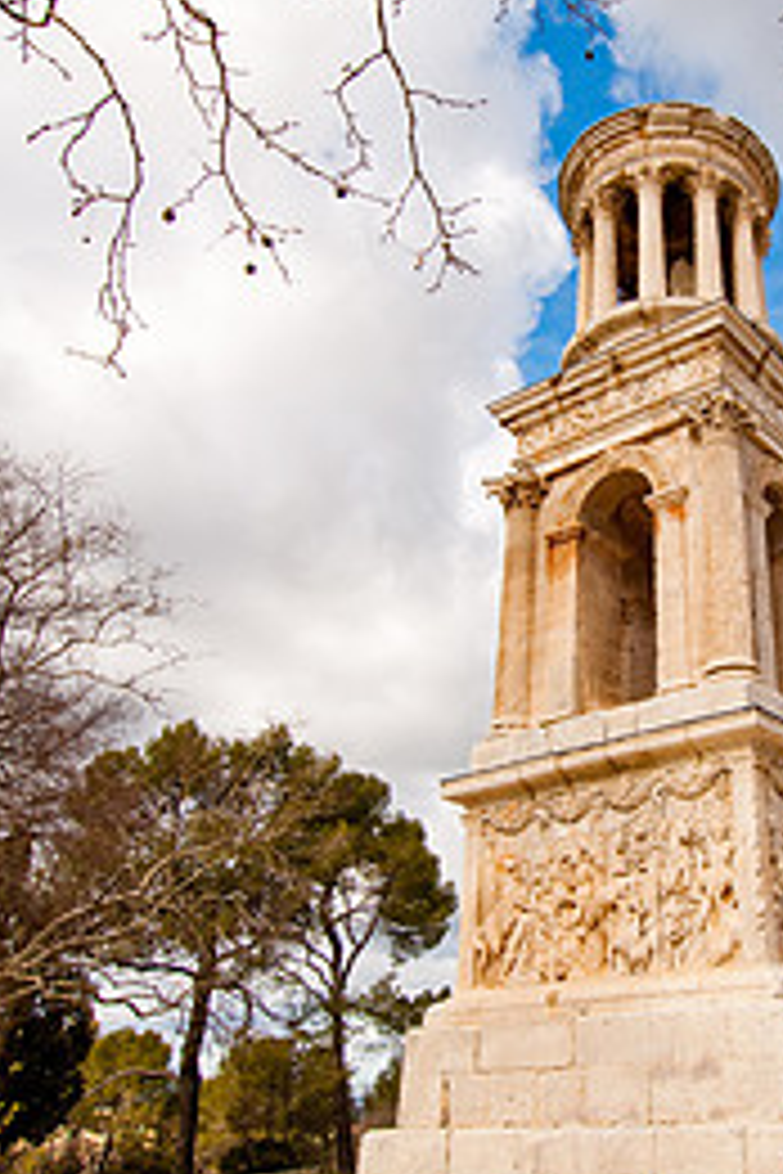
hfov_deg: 40.1
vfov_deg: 60.3
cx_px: 659
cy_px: 562
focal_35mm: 31
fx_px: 1011
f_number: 9.5
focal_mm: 12
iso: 200
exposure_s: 1/350
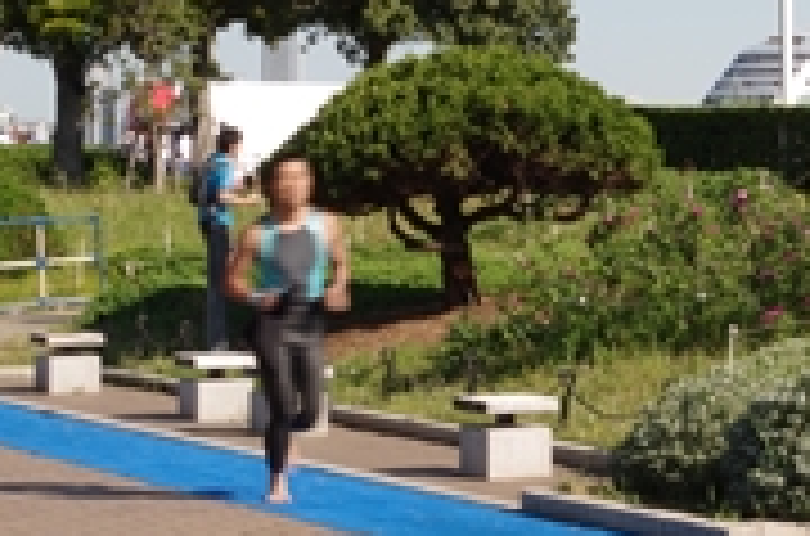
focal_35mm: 126
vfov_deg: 10.8
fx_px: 2828
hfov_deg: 15.4
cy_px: 203
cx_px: 1082
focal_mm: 30.63
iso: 100
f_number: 22
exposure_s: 1/20
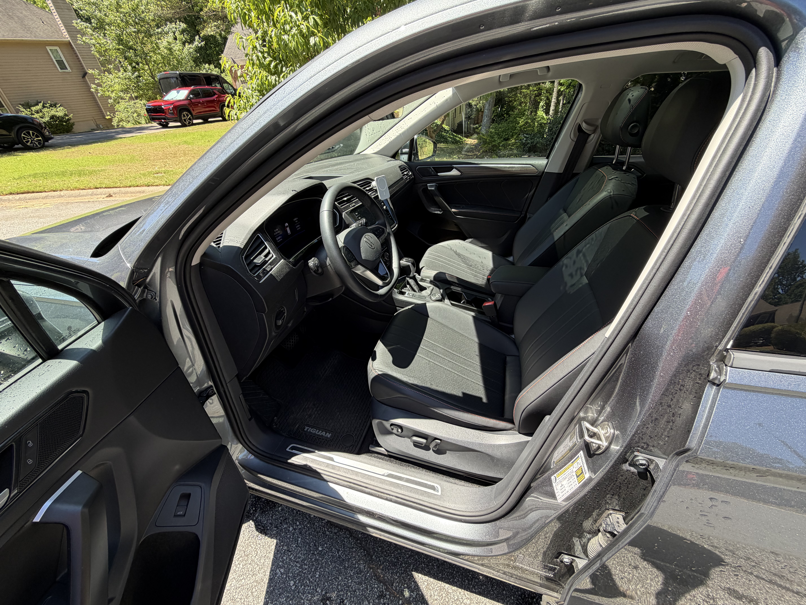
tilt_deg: -35.1
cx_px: 403
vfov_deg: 85.7
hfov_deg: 102.1
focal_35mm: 14
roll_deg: +5.7
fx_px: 326
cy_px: 302
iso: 40
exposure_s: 1/192
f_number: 2.2
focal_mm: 2.22
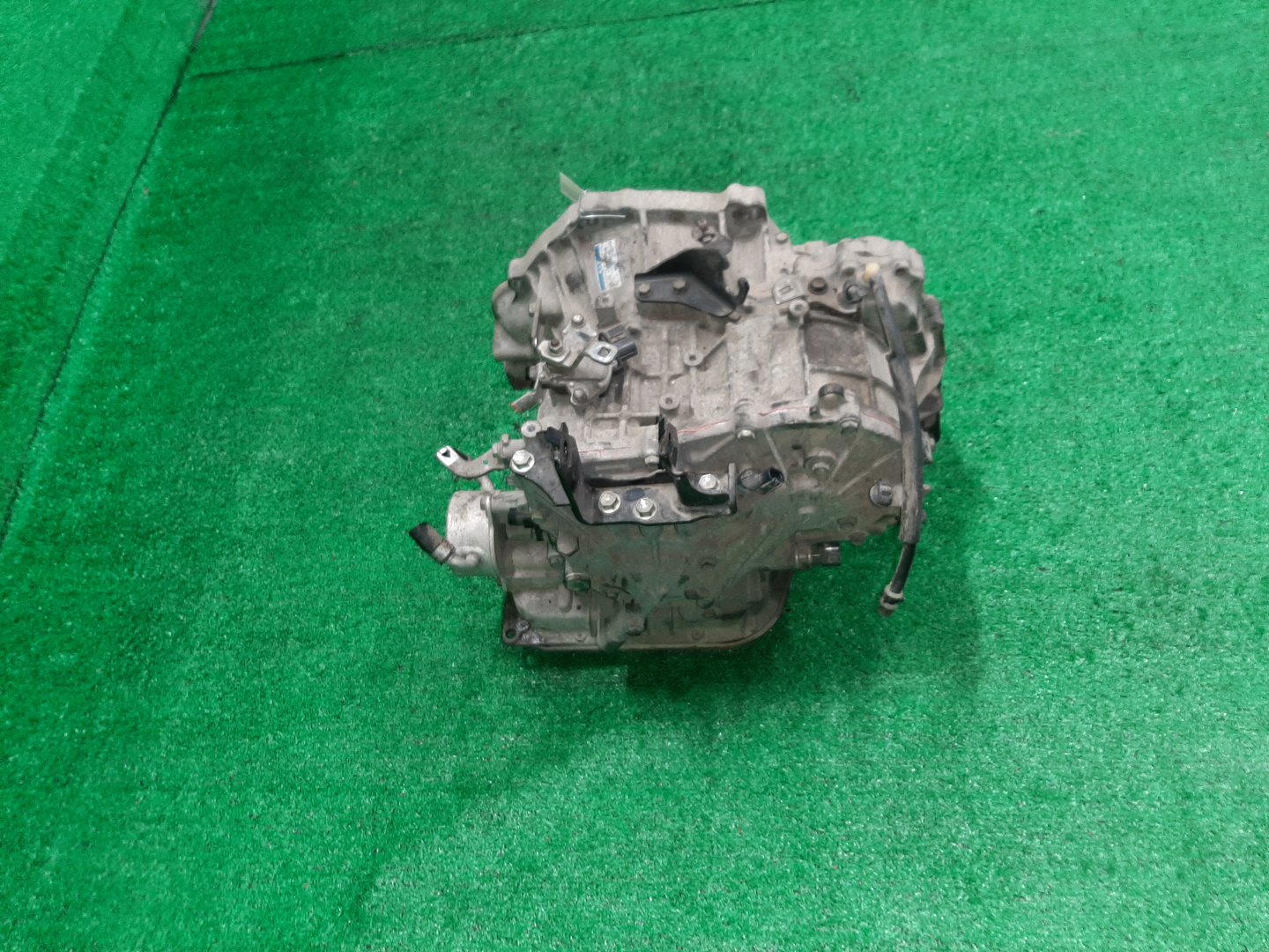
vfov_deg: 53.1
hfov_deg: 67.3
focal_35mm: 26
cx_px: 634
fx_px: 953
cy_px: 476
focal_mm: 3.93
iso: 160
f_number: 1.7
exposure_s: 1/50
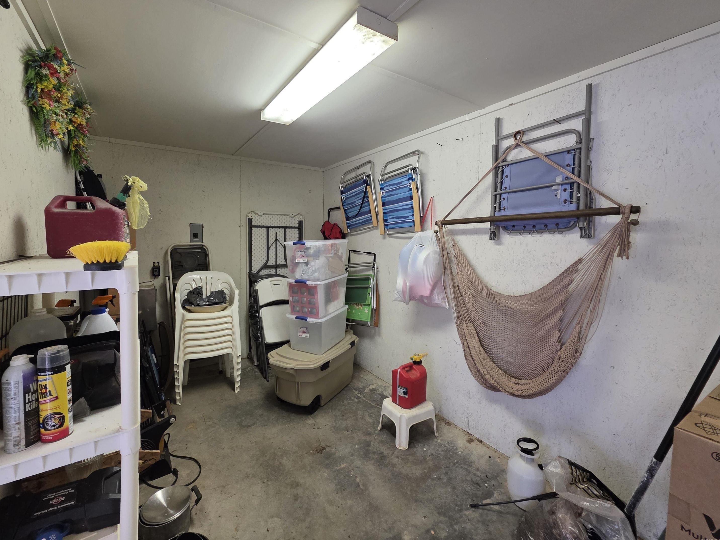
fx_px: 291
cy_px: 253
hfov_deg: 101.9
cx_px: 338
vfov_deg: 85.6
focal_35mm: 14
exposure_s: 1/60
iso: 200
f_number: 1.9
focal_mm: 2.2
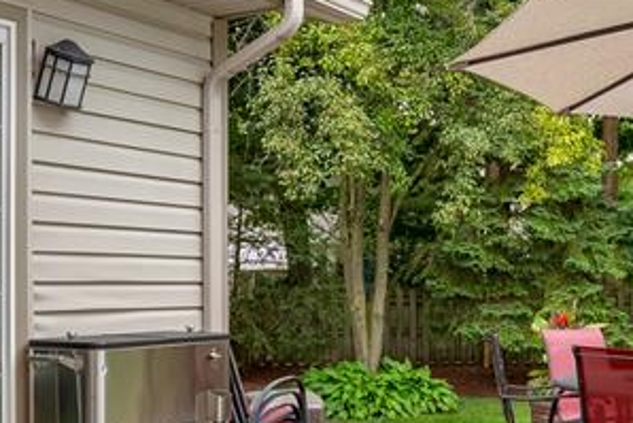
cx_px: 397
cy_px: 288
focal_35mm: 55
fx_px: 968
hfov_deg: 36.0
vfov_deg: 24.5
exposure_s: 1/50
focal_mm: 16
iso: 100
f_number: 4
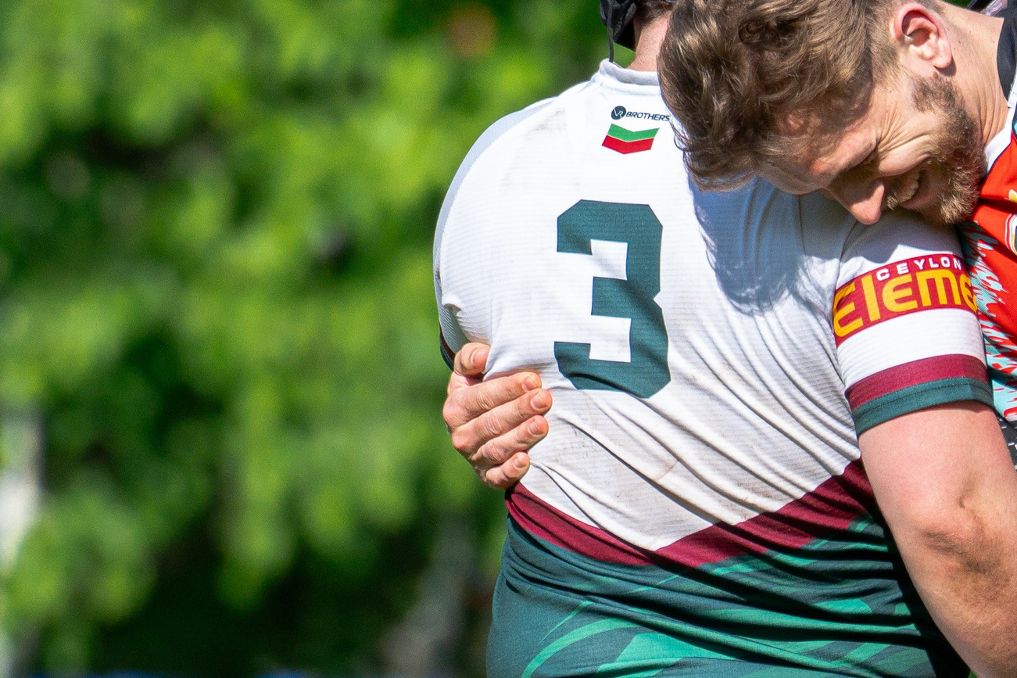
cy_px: 192
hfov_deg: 1.3
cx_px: 1033
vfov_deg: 0.9
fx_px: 43835
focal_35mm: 1552
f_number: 5.6
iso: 500
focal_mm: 390
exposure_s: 1/1600
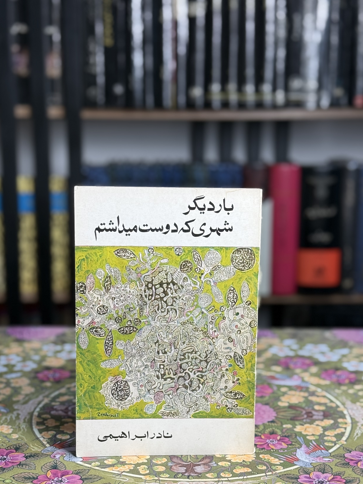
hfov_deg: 24.8
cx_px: 183
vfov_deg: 32.7
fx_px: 825
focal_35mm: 59
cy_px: 269
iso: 64
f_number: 1.78
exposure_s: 1/100
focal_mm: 6.76
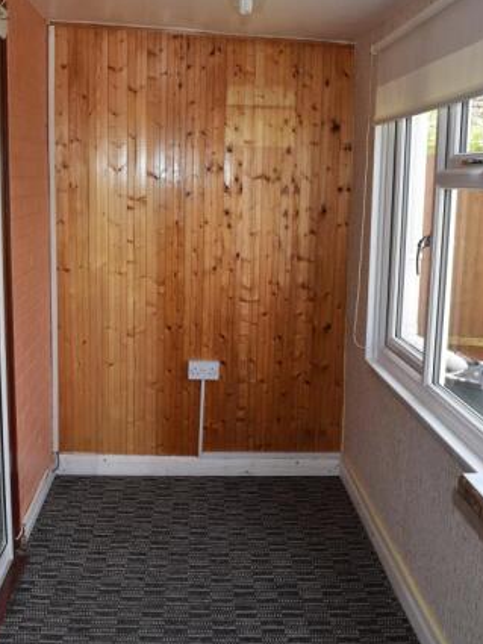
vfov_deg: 46.8
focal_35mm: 40
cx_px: 187
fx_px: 744
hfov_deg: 35.8
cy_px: 325
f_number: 5.6
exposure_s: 1/125
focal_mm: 18
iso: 200
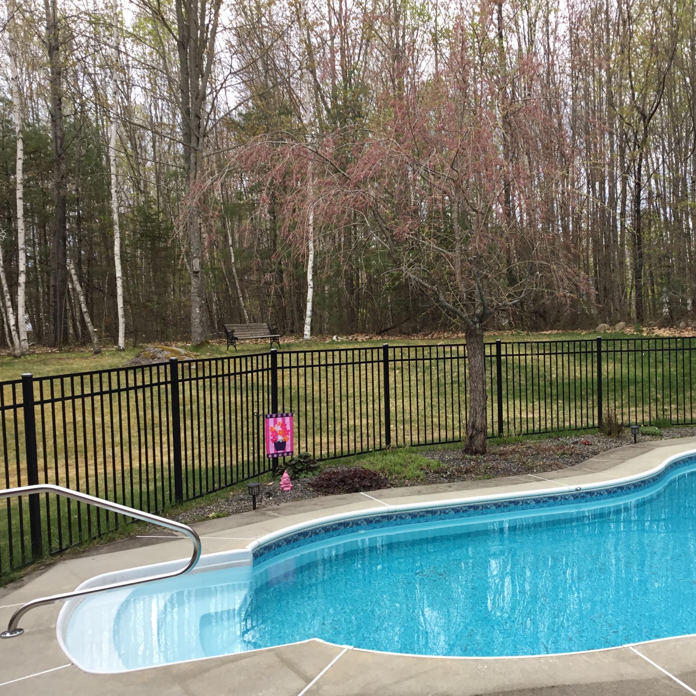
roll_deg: +0.8
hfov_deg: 44.5
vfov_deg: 44.9
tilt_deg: -3.3
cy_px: 352
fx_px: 842
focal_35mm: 37
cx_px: 443
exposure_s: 1/187
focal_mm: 3.3
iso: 25
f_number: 2.4
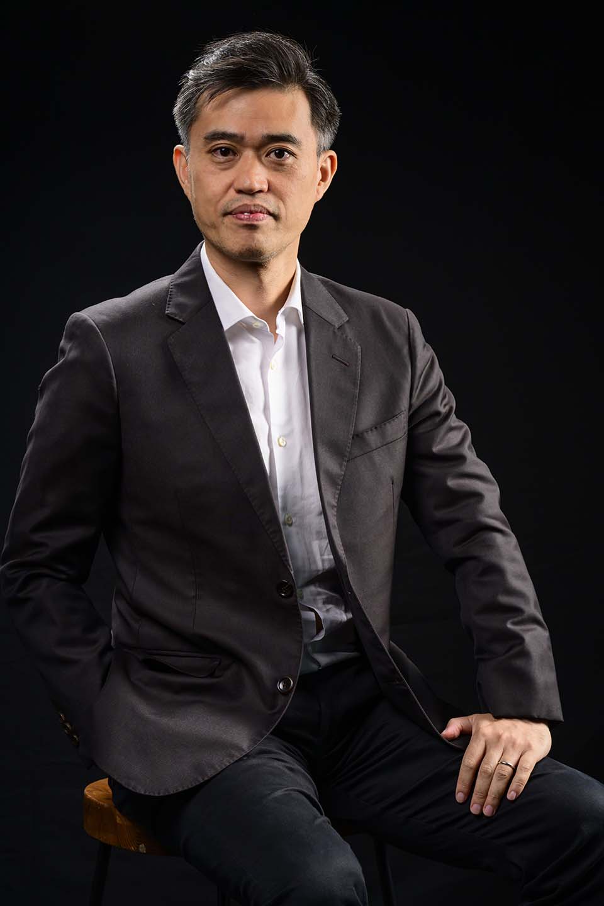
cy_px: 453
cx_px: 302
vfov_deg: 23.9
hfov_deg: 16.1
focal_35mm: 85
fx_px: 2139
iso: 500
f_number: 8
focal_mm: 85
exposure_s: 1/200
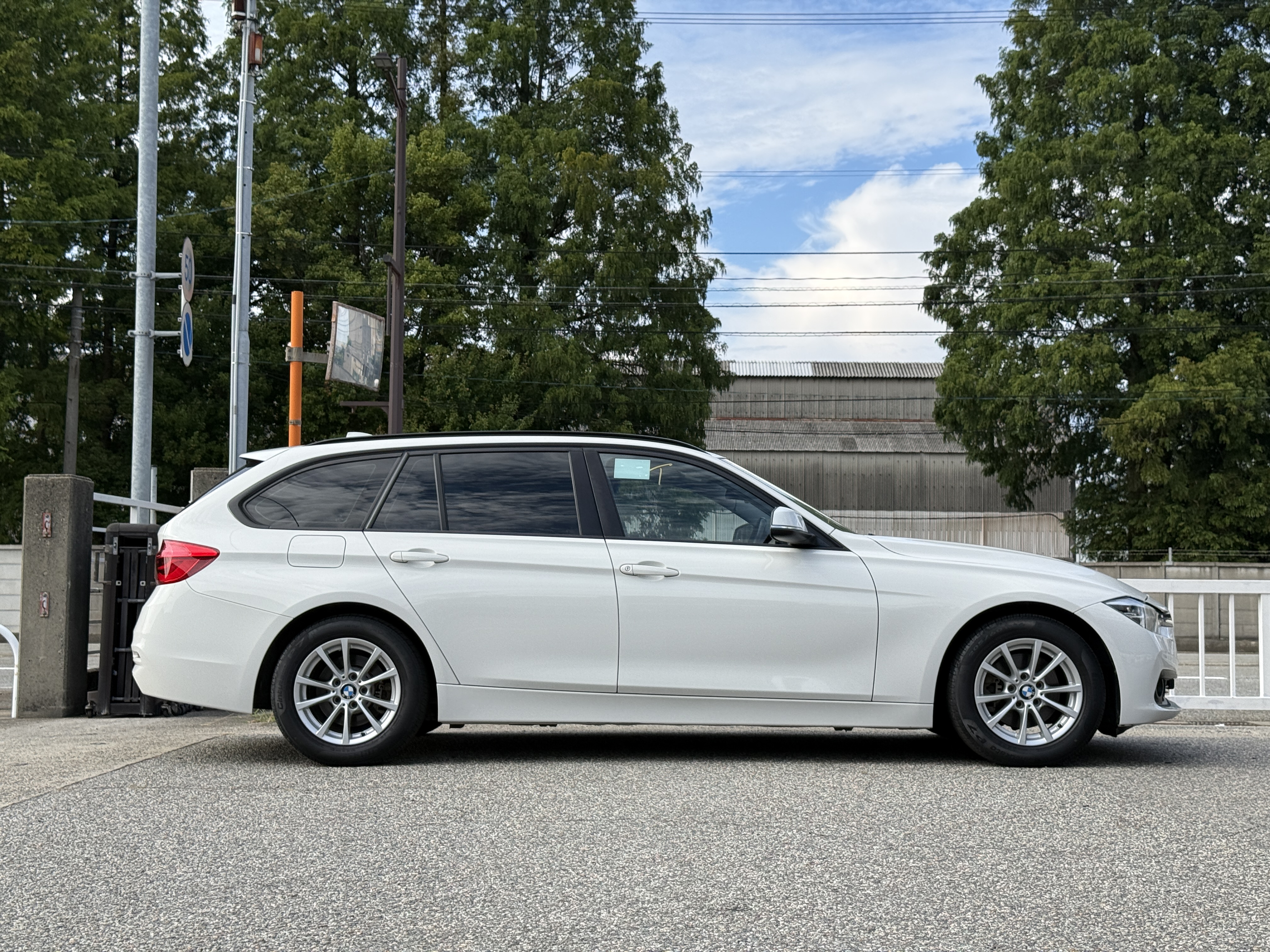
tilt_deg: +4.0
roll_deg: -0.5
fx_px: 1761
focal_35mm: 48
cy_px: 476
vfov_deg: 30.3
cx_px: 635
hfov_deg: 39.7
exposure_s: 1/2762
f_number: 1.78
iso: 64
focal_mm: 6.76
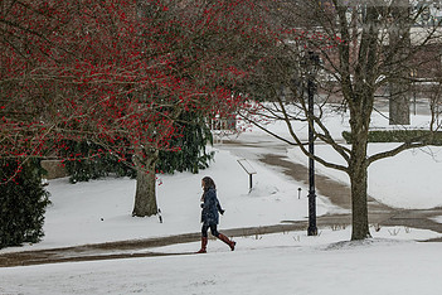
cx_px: 300
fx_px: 1989
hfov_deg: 12.7
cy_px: 54
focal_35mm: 162
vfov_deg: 8.5
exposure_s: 1/200
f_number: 7.1
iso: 400
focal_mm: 98
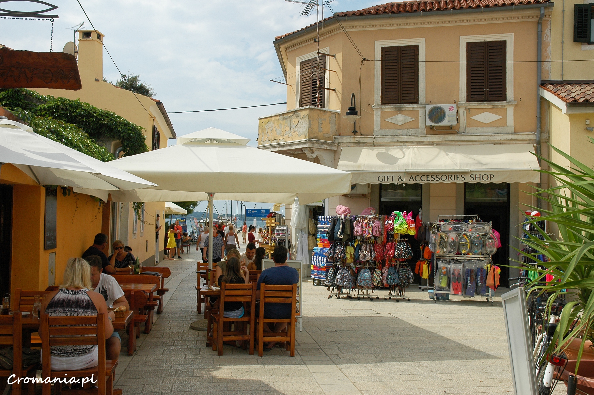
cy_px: 198
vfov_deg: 36.8
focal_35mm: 36
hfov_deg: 53.2
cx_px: 297
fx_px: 593
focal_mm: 24
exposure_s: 1/500
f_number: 11
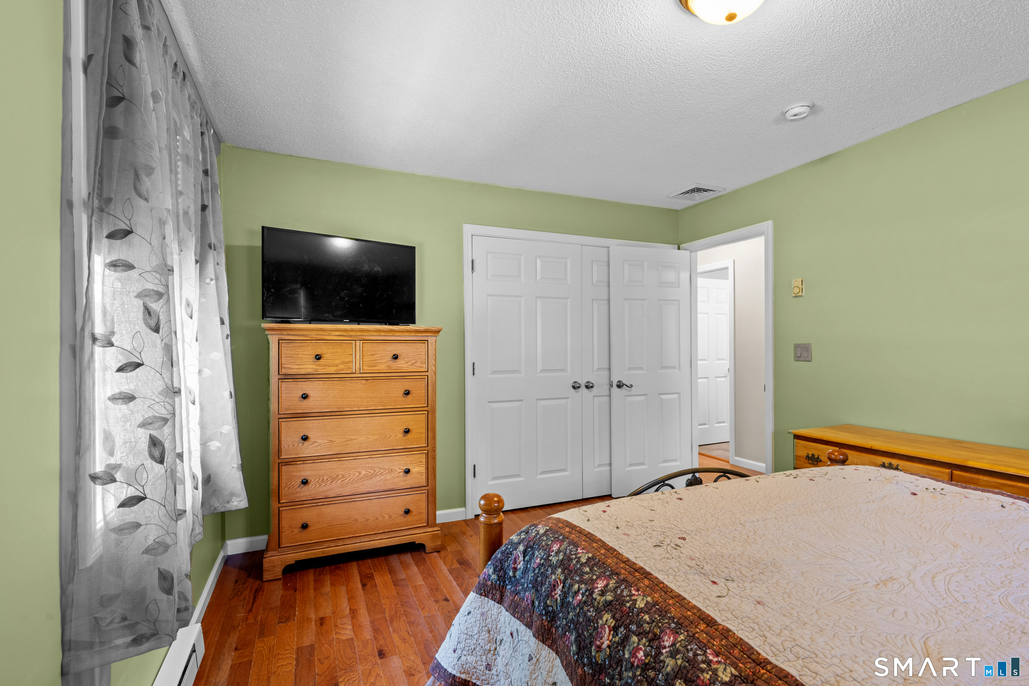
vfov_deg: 72.1
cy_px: 343
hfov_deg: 95.0
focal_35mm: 16
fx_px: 472
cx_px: 514
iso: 320
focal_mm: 16.5
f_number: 9
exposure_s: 2.5
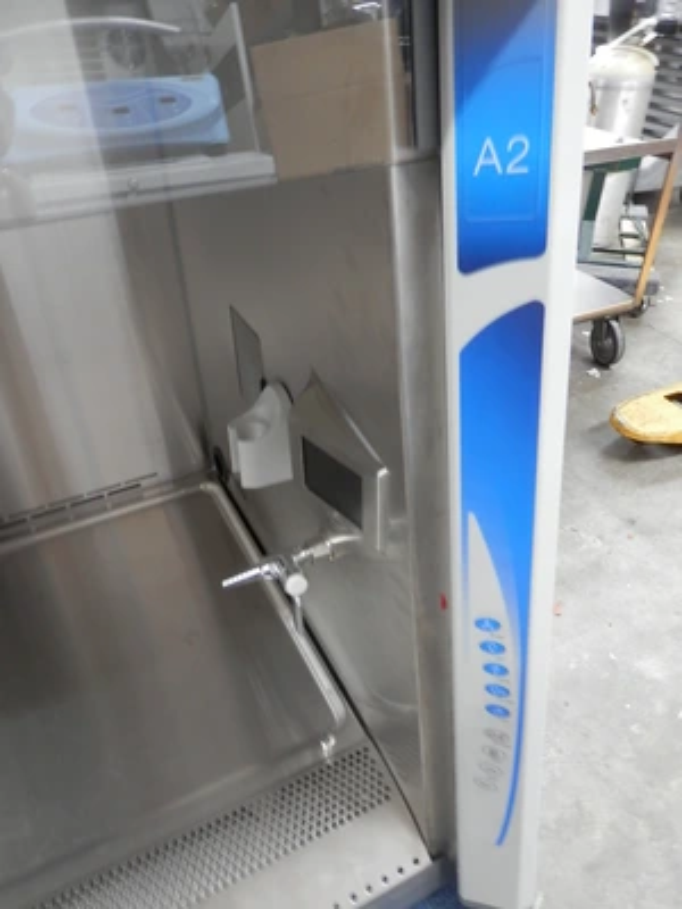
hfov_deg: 54.9
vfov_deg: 69.4
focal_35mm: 25
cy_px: 454
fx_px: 657
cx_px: 341
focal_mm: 4.5
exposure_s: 1/6
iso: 200
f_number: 3
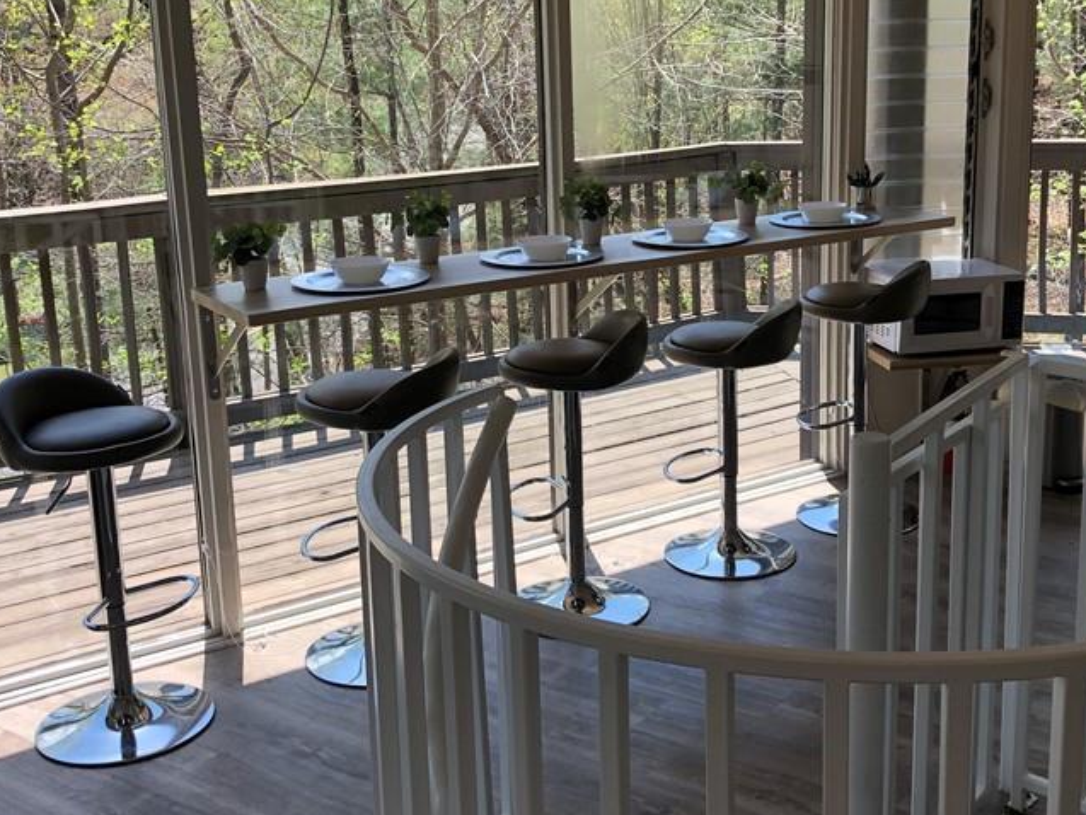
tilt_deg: -11.3
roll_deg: +1.0
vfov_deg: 32.1
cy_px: 324
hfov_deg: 41.9
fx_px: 1412
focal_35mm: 45
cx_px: 646
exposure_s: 1/432
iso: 20
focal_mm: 3.99
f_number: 1.8
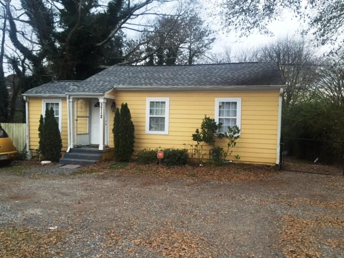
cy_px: 129
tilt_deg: -0.9
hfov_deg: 61.7
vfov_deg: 48.2
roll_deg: -2.6
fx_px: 288
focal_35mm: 29
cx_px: 172
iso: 50
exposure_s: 1/30
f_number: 2.2
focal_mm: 4.15
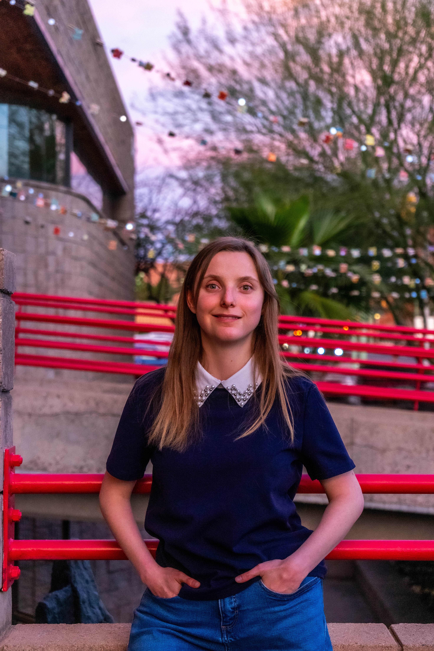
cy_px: 326
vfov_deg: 29.7
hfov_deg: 20.0
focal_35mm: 68
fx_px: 1230
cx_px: 217
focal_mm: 68
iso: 4000
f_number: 5.6
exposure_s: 1/200
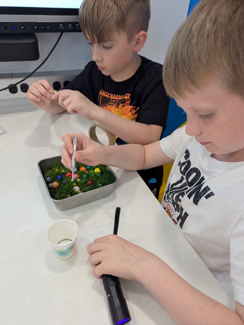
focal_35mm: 24
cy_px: 162
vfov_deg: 71.5
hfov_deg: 56.9
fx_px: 225
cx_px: 122
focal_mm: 6.81
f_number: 1.85
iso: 257
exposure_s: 1/88.5
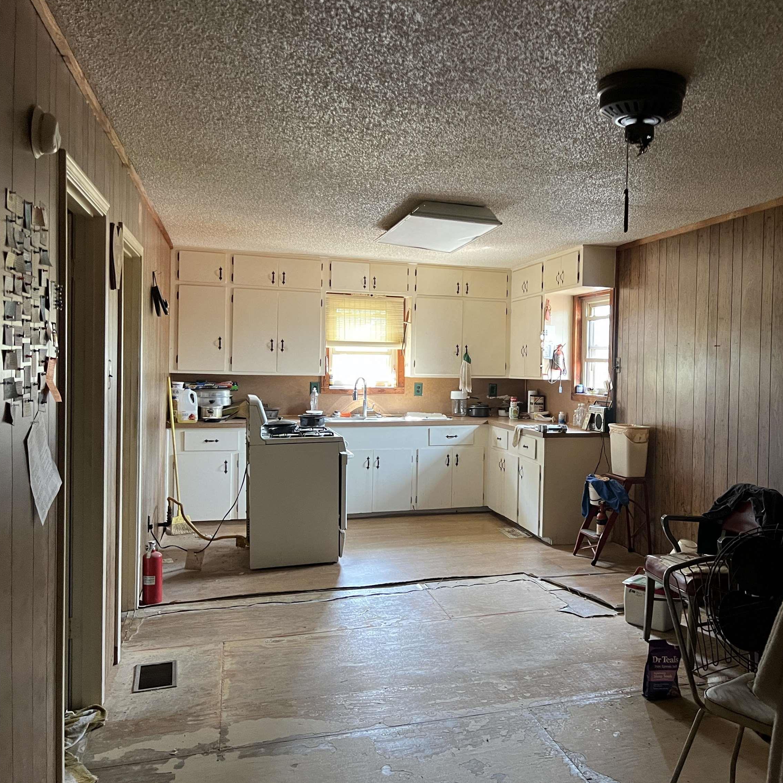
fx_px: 793
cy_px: 391
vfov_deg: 52.5
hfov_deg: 51.6
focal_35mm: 31
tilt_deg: -2.7
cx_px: 518
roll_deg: -1.1
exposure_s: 1/60
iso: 320
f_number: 1.5
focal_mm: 5.7
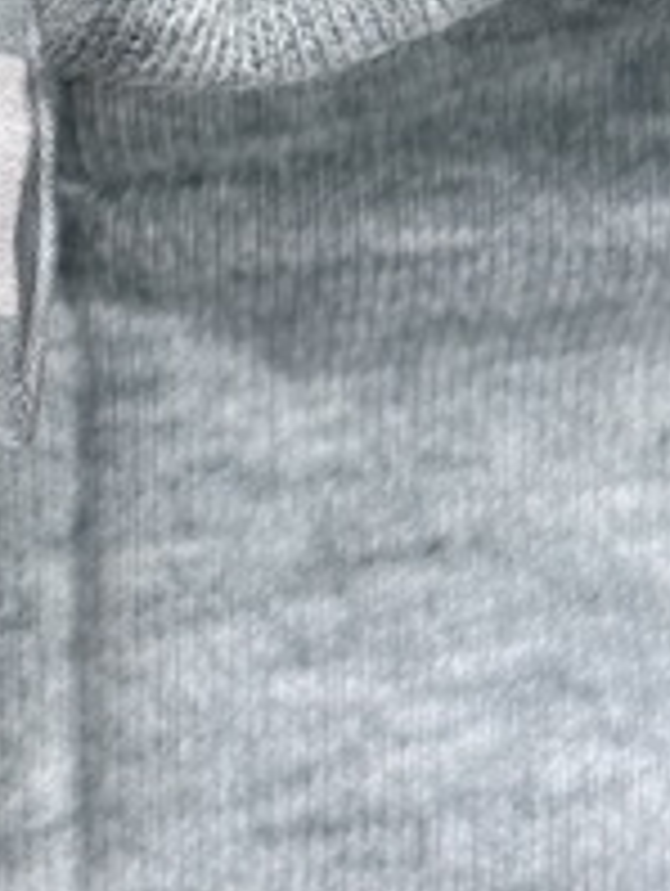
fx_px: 3991
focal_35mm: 155
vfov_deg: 12.4
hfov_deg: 9.4
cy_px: -225
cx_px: -193
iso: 50
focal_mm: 6.76
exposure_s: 1/100
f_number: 1.78
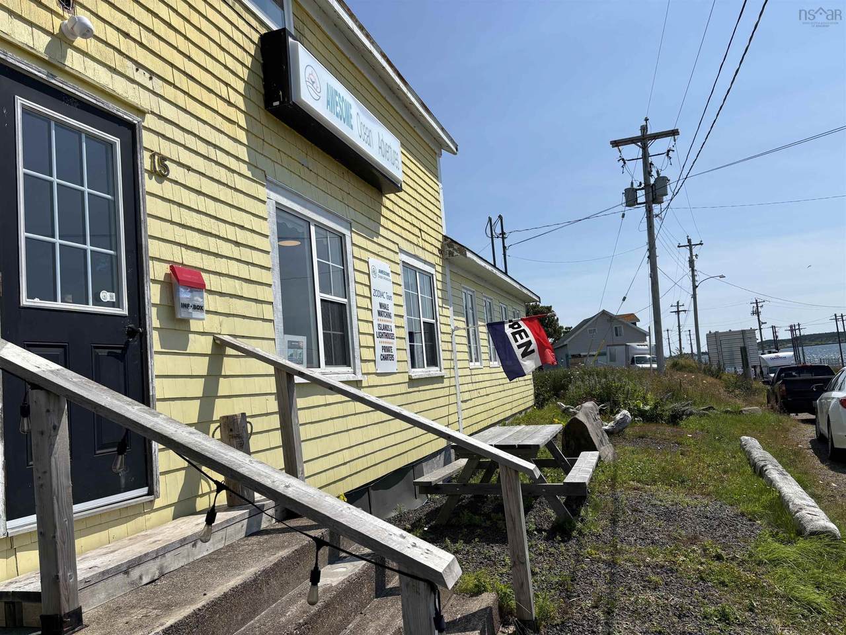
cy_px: 318
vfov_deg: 53.1
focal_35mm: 26
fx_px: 635
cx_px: 423
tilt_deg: +5.8
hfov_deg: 67.3
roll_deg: +5.8
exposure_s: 1/6329
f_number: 1.6
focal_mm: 5.96
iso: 50
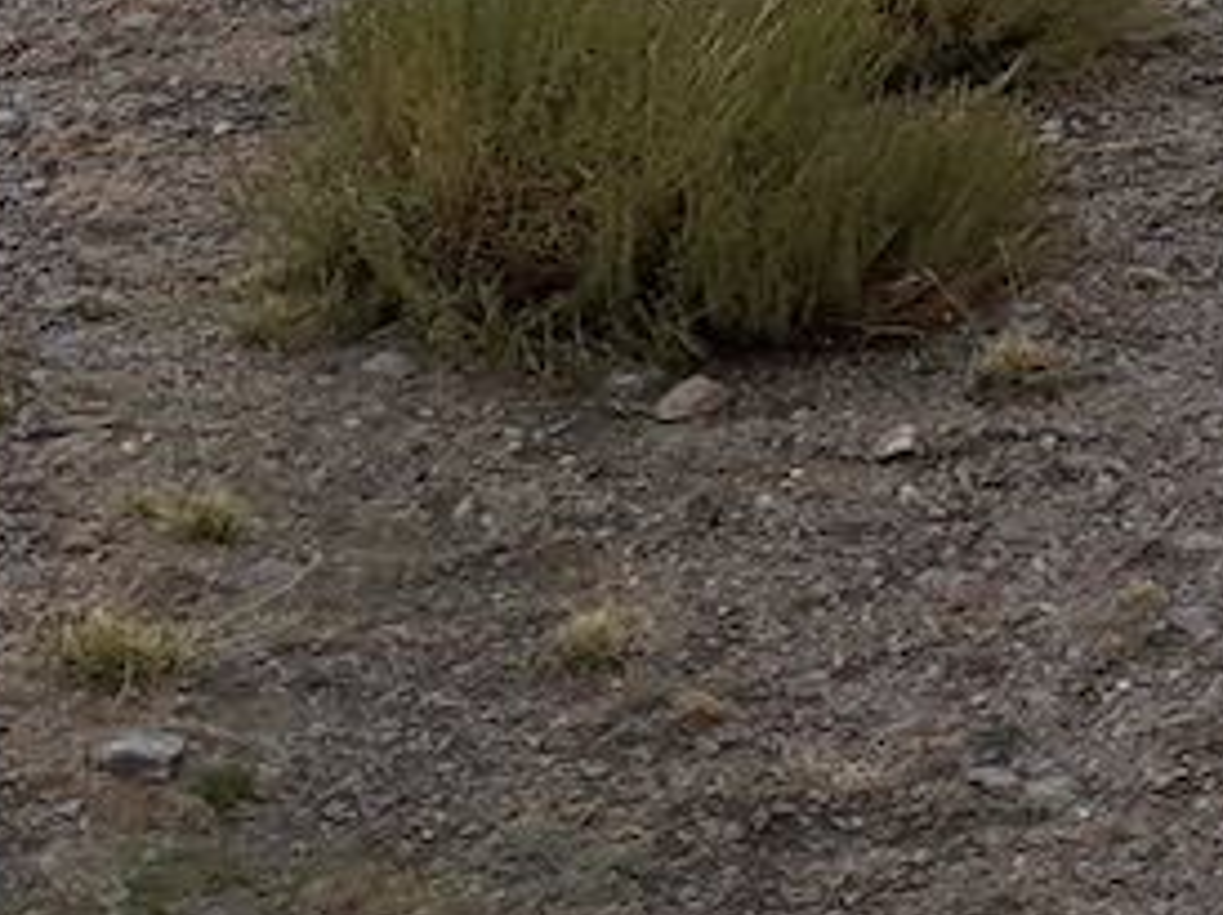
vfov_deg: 8.9
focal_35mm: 148
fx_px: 5224
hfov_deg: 13.3
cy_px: -1404
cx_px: 924
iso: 40
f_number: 1.7
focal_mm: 3.71
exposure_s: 1/1147
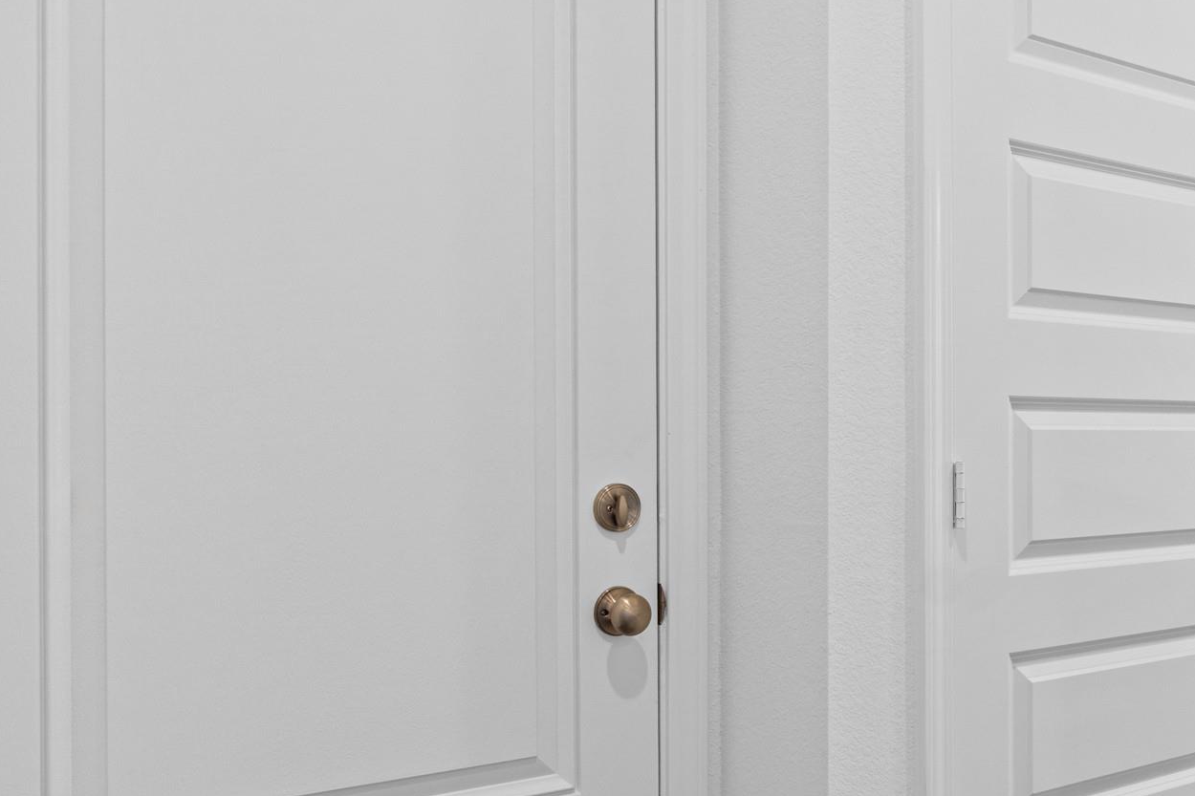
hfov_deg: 50.8
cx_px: 905
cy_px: 440
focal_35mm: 36
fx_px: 1195
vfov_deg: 36.8
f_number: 9
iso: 250
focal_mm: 12
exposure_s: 1/5
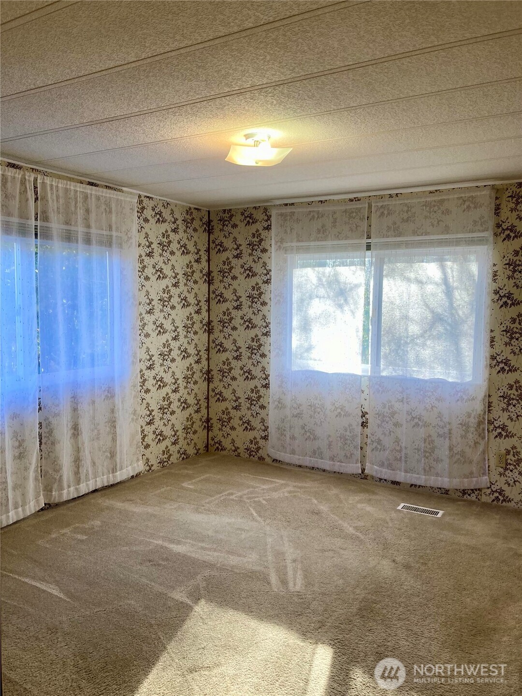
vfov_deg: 63.4
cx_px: 261
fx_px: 563
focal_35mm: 28
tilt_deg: -4.2
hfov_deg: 49.7
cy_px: 348
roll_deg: -0.7
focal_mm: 3.99
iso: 64
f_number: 1.8
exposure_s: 1/120
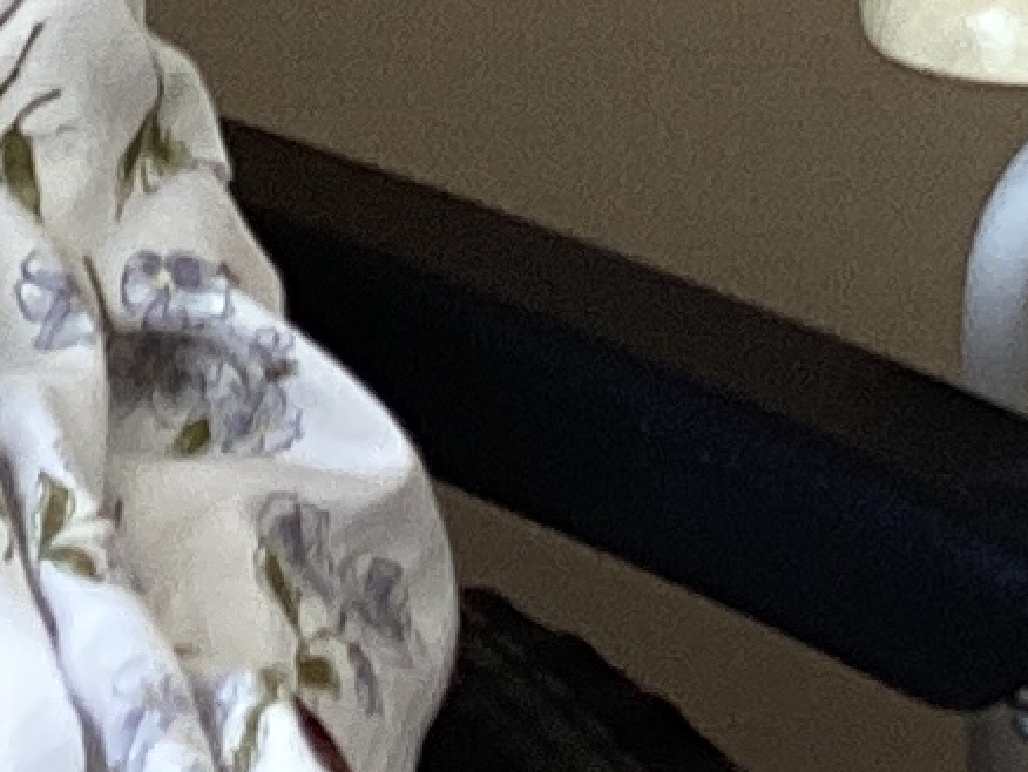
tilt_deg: -0.4
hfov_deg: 8.6
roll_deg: +1.0
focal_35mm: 231
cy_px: -1828
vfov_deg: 5.8
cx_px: 256
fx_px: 6864
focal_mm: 3.3
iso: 100
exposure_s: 1/60
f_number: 2.4
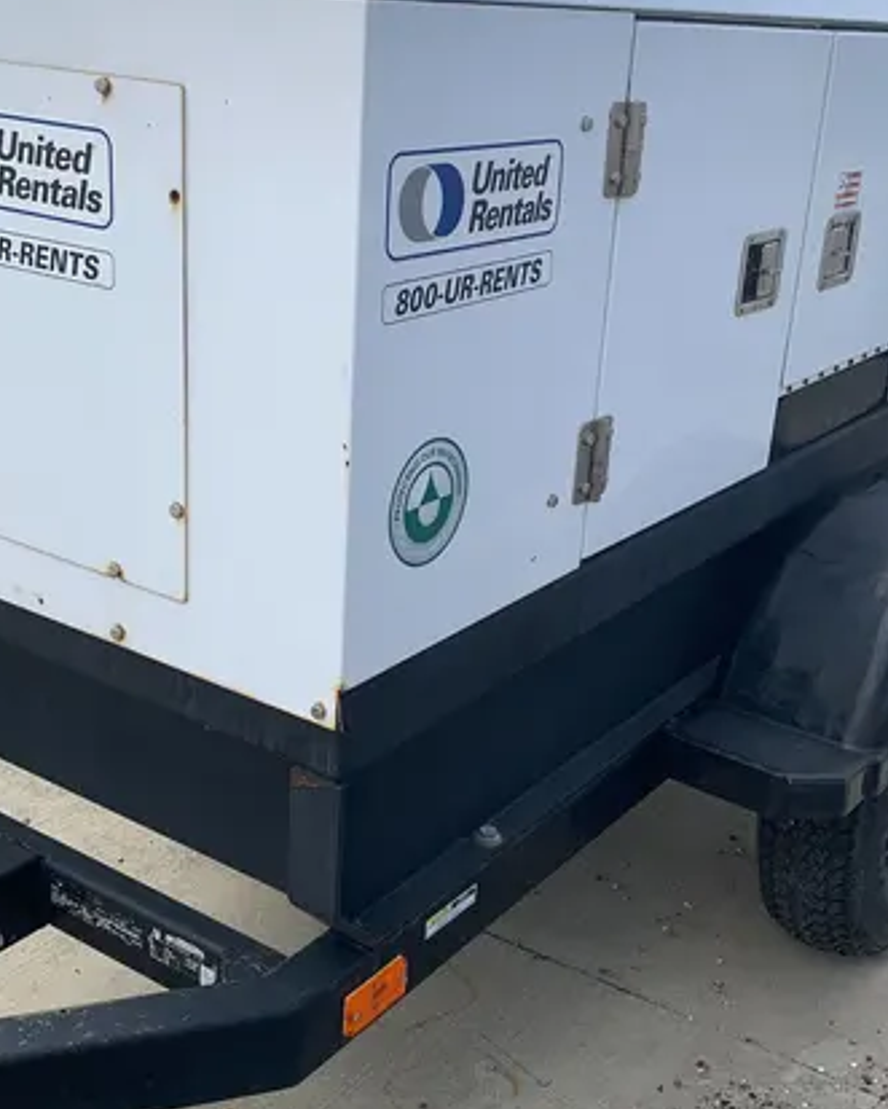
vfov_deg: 41.1
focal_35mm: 45
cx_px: 456
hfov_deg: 33.5
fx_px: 1477
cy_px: 554
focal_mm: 4.25
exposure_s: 1/1205
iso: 25
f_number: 1.8
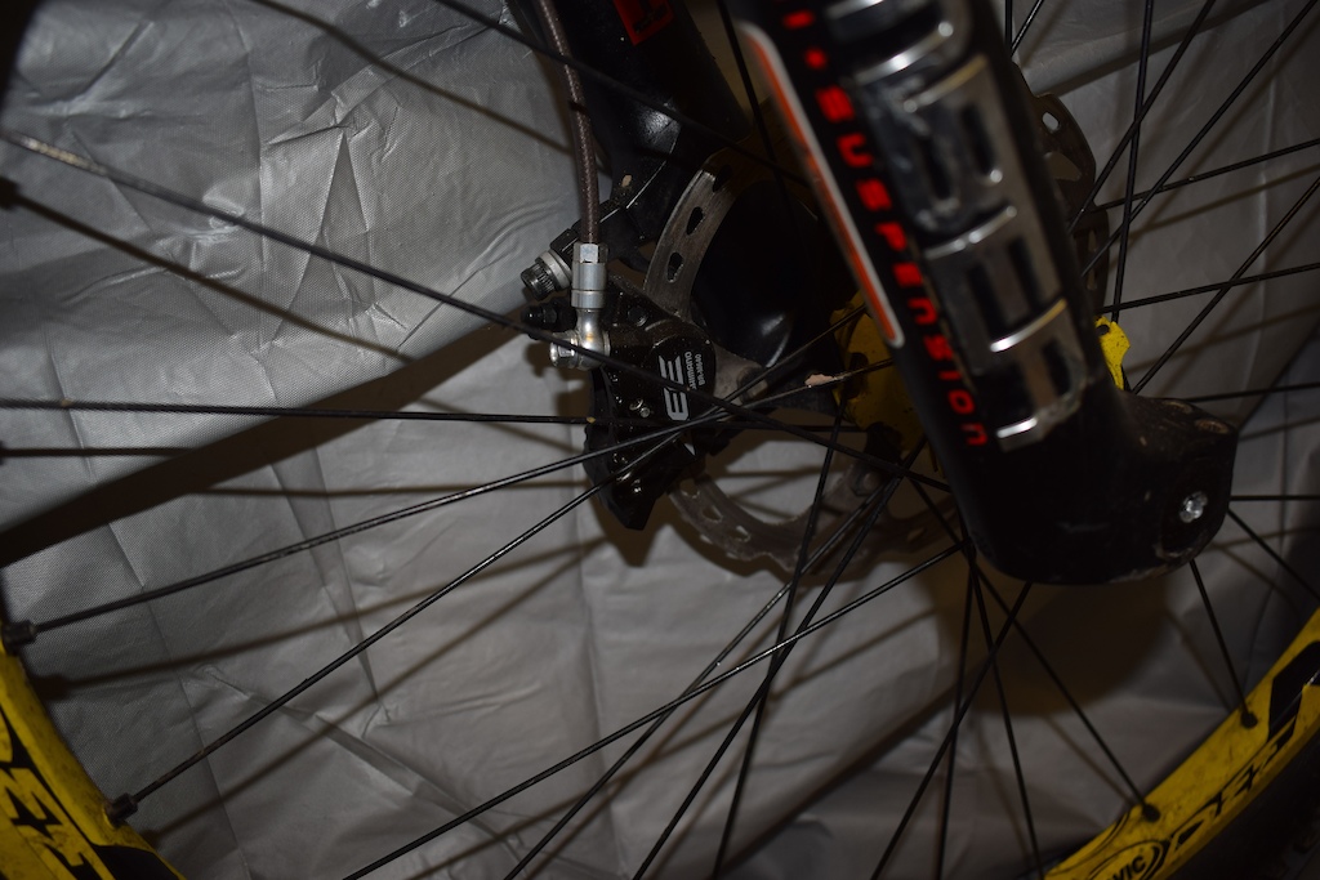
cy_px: 440
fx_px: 1155
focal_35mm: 32
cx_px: 660
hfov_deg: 59.5
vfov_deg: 41.7
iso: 250
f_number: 3.8
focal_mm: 21
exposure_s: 1/60
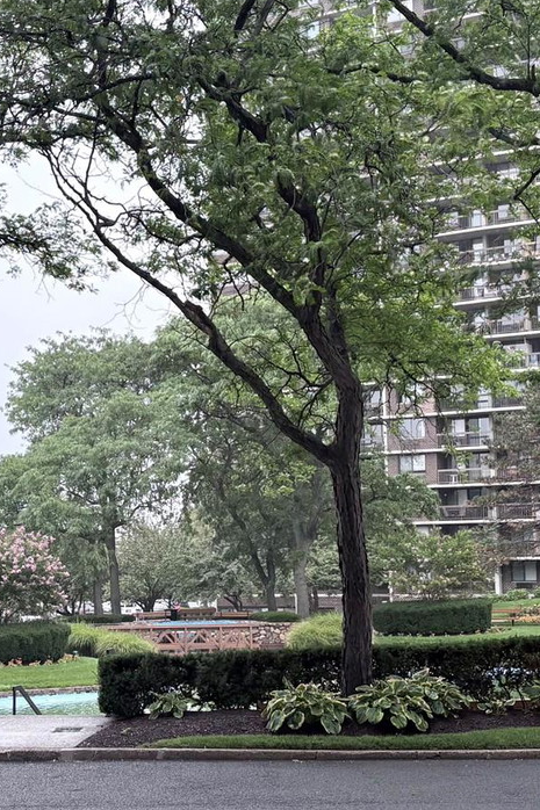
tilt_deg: +6.6
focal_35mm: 62
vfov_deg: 32.4
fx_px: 1396
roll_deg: +1.8
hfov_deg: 21.8
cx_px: 152
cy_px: 421
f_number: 1.6
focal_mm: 5.96
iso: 64
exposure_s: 1/756
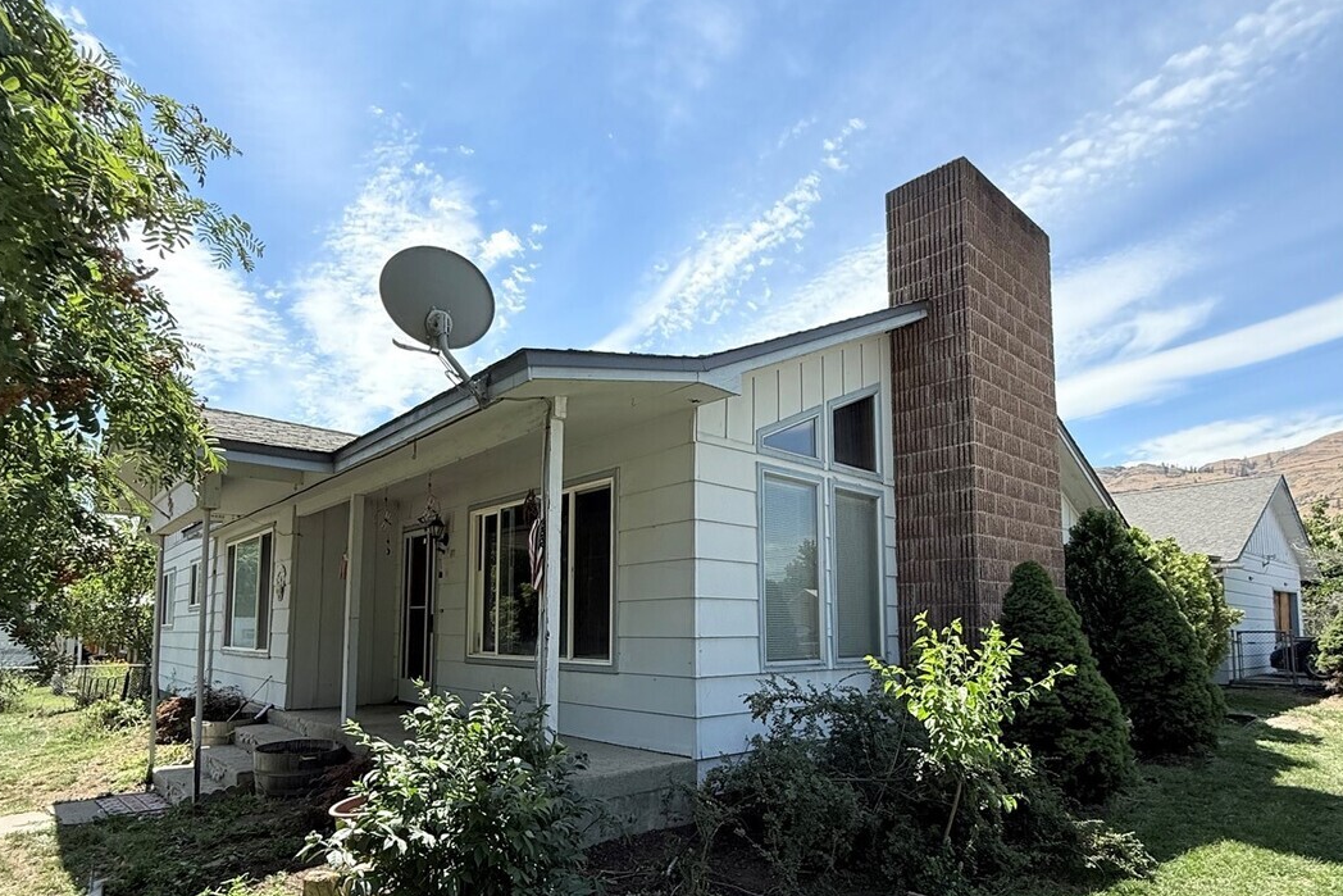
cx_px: 675
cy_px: 579
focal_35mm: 20
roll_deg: -0.2
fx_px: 746
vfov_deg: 60.8
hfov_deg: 84.0
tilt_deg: +4.2
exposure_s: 1/1235
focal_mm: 2.22
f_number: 2.2
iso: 64
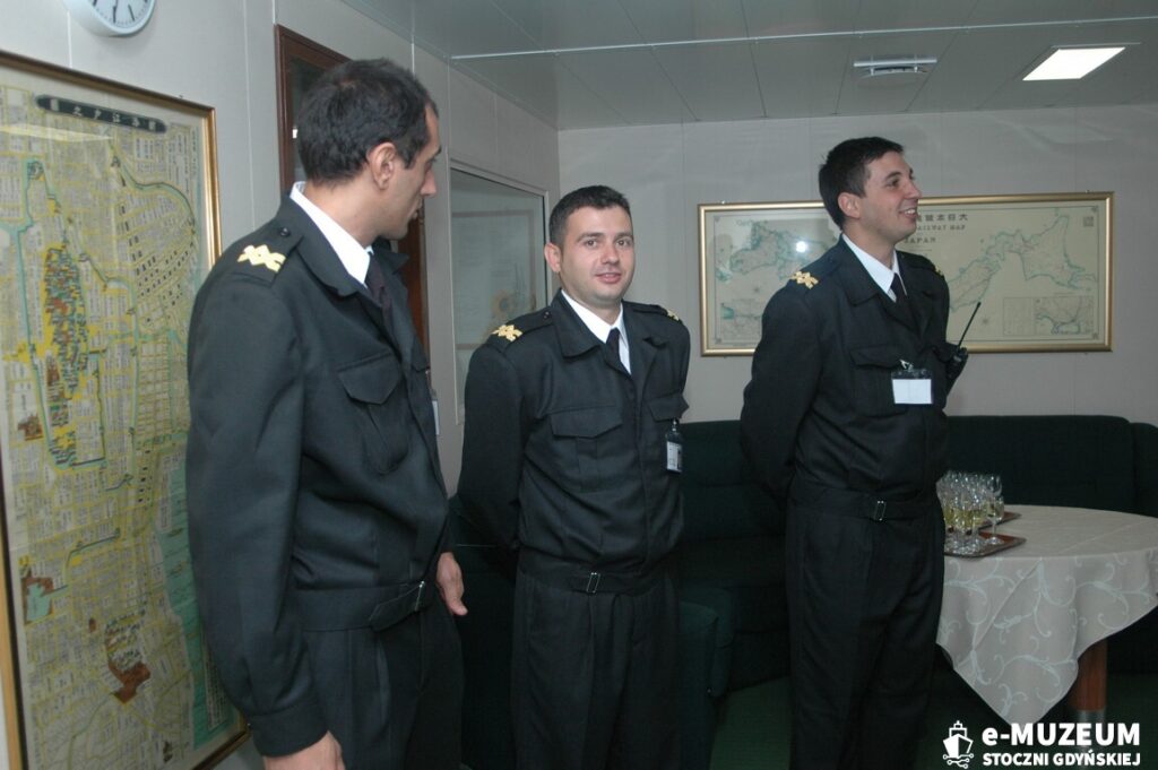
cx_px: 579
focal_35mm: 36
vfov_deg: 36.8
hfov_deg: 53.2
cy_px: 385
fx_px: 1157
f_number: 4
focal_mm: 24
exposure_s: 1/160
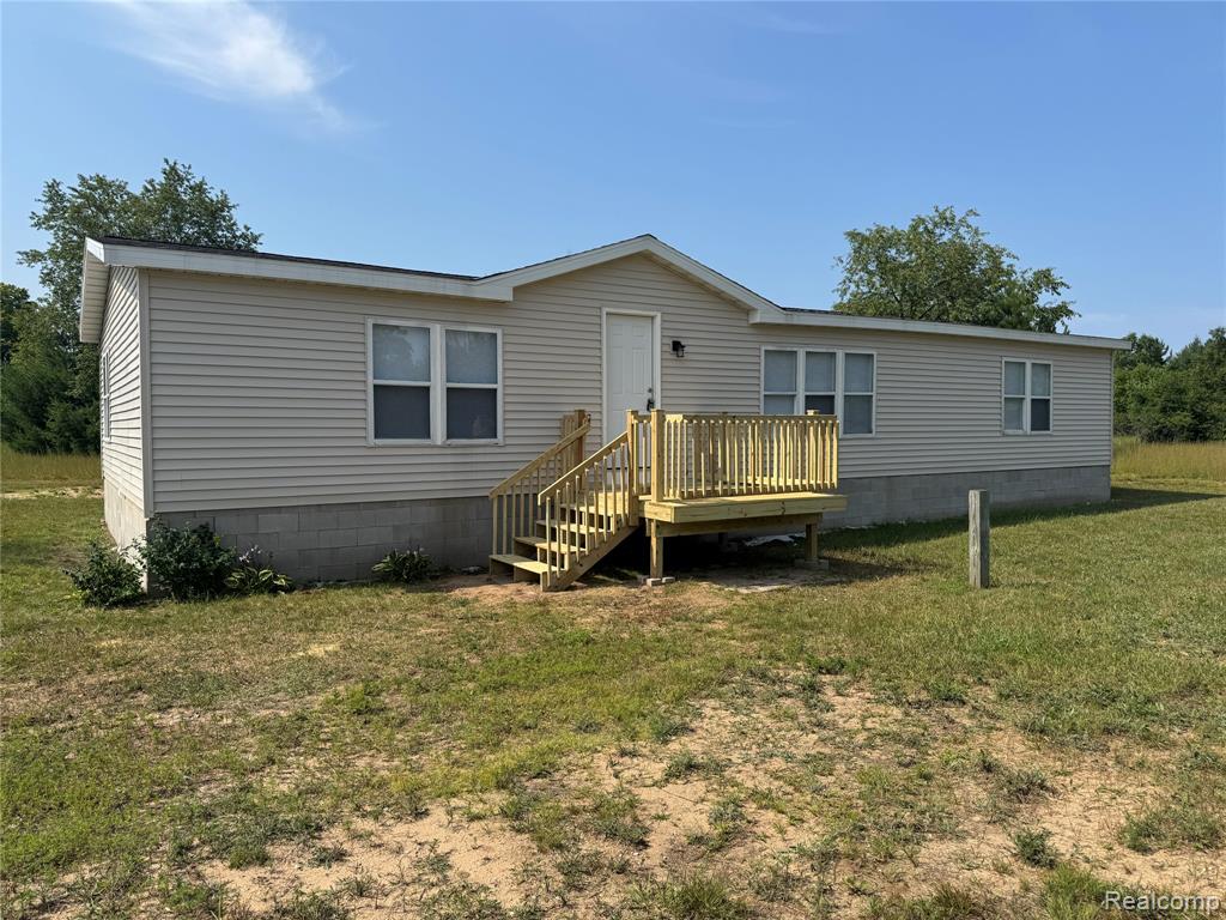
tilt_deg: -2.6
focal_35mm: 24
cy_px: 460
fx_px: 850
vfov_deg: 56.8
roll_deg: -0.6
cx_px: 613
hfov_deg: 71.6
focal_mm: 6.76
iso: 80
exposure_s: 1/4950
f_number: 1.78
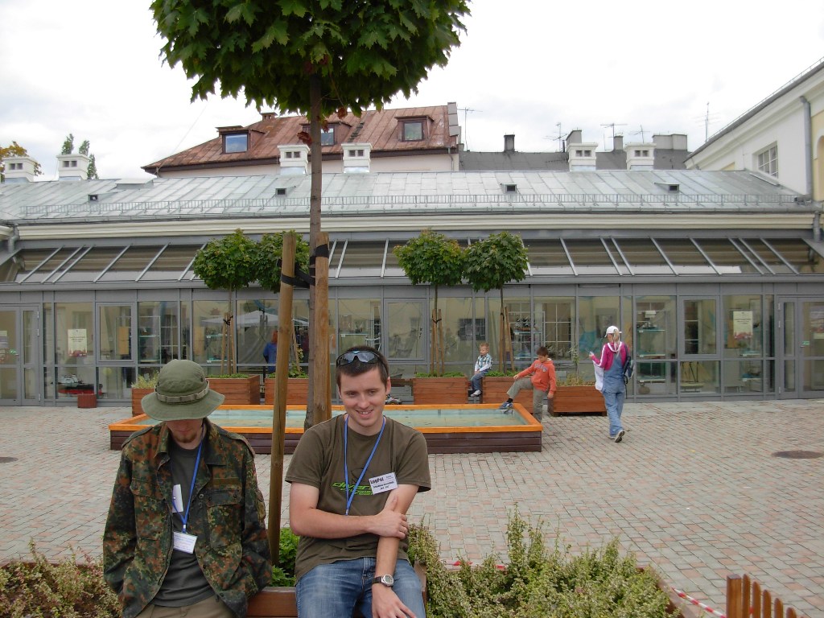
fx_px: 905
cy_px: 309
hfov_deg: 49.0
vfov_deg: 37.7
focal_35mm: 38
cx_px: 412
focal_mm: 6.3
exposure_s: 1/395
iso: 79
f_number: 2.9
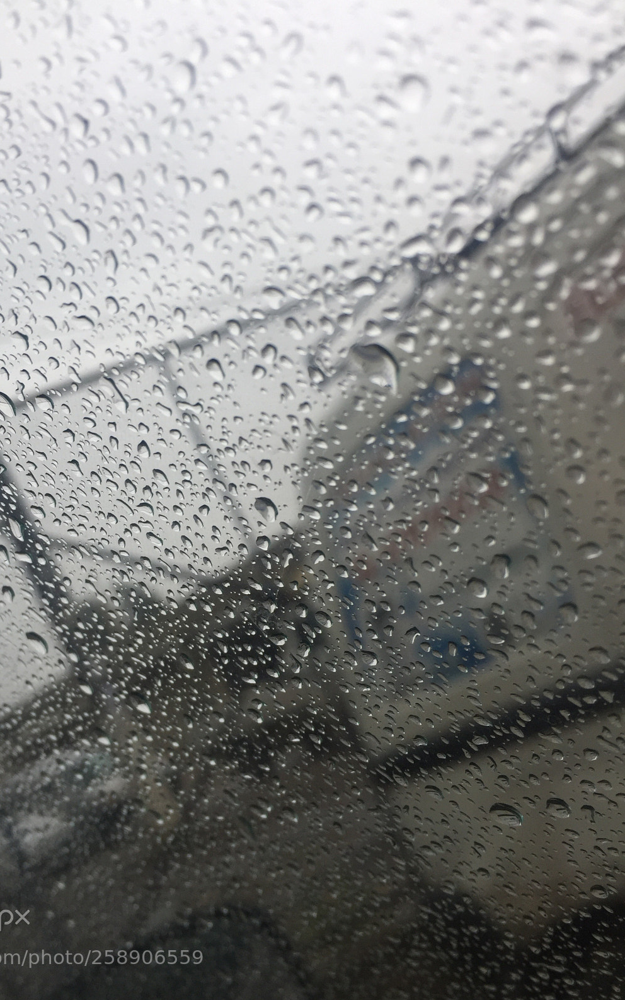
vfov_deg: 61.2
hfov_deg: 40.4
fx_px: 845
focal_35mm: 31
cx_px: 251
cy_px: 503
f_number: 2.2
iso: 32
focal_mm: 4.15
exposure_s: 1/388
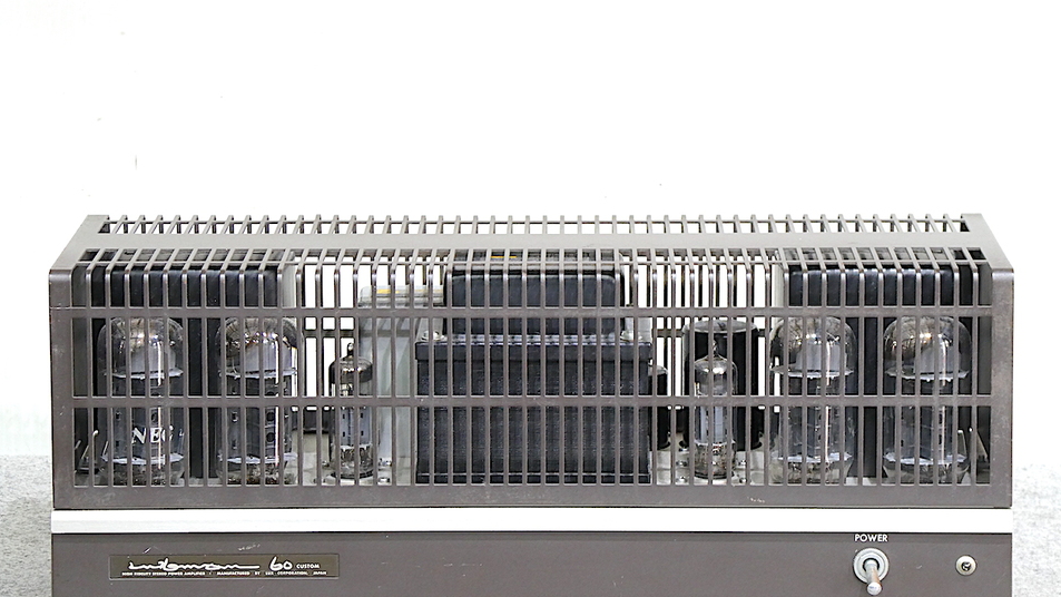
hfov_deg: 13.7
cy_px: 384
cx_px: 528
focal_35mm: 157
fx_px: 4417
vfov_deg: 7.7
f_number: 5.4
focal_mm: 25.6
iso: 200
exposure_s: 1/5
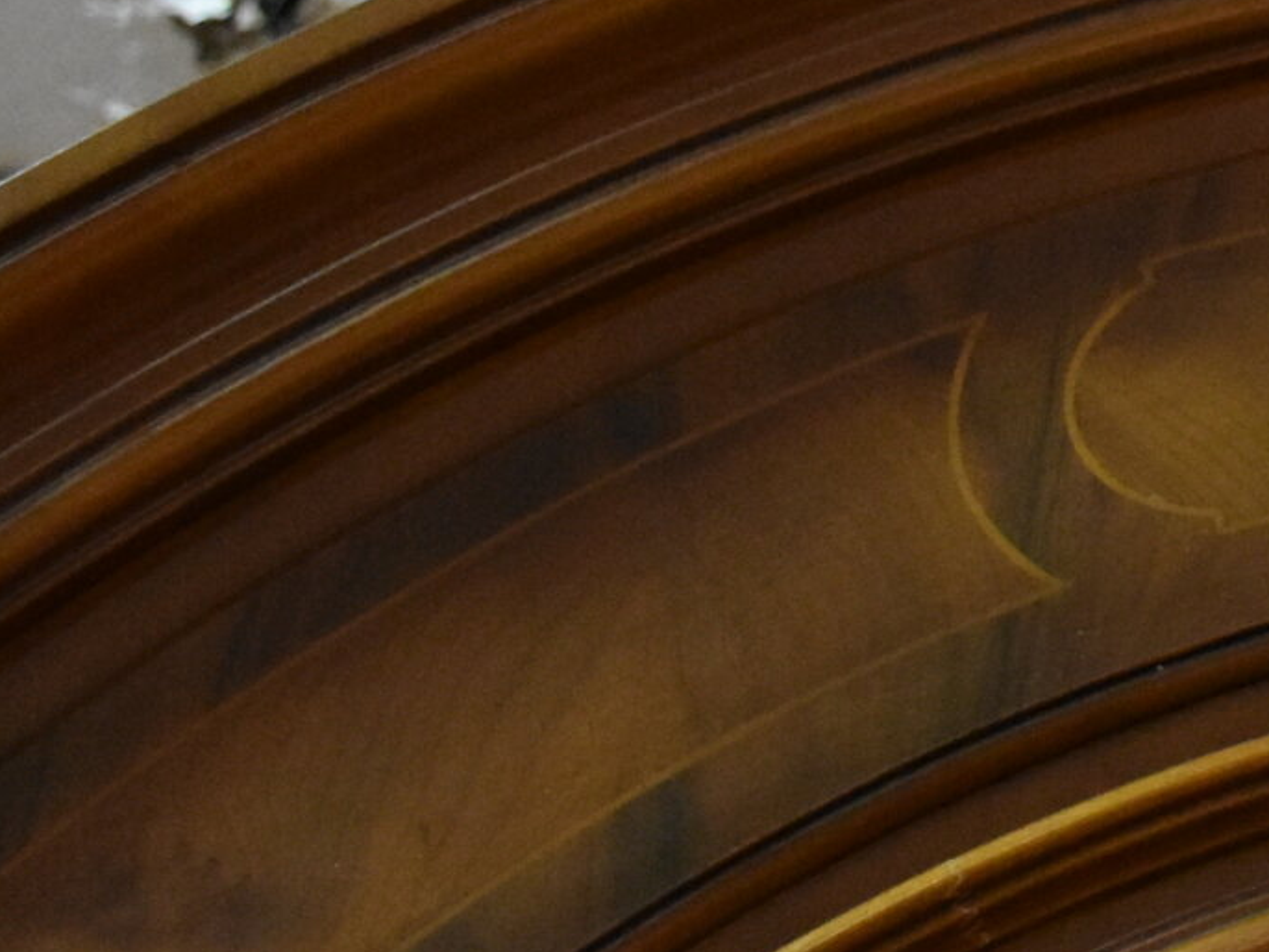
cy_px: -92
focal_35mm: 124
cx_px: 2273
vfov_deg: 11.8
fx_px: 4540
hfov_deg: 14.1
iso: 4500
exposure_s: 1/60
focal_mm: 23
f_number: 3.8
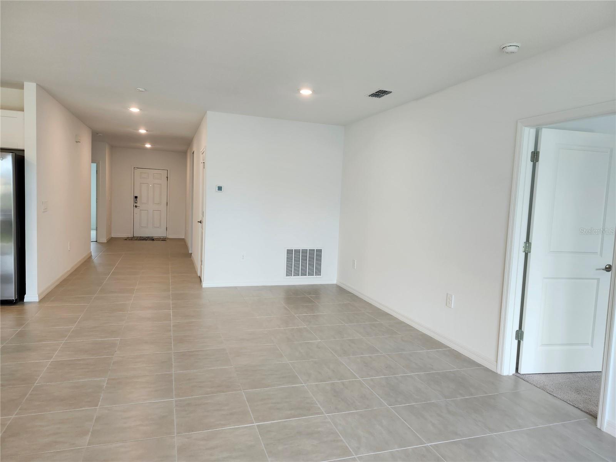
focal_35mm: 23
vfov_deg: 58.9
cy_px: 231
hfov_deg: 73.9
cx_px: 308
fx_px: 409
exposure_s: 1/120
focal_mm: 5.54
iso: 125
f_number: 1.8
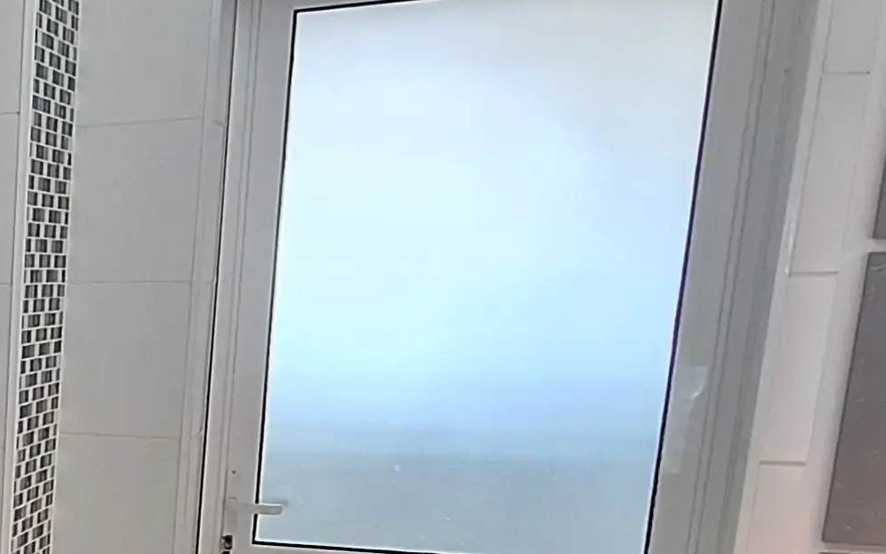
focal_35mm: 56
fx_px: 1352
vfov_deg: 22.1
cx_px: -452
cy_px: 574
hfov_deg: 26.2
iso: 100
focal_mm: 1.74
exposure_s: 1/50
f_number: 2.2
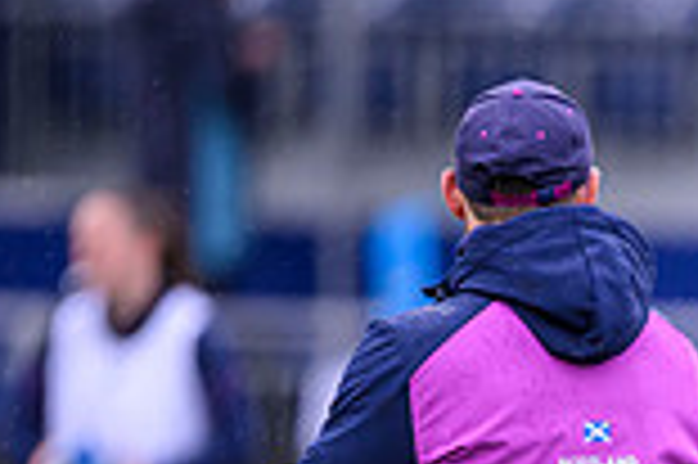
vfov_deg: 0.9
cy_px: 737
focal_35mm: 1499
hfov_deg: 1.4
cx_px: 1243
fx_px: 29033
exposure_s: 1/4000
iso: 1250
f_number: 2.8
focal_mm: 400
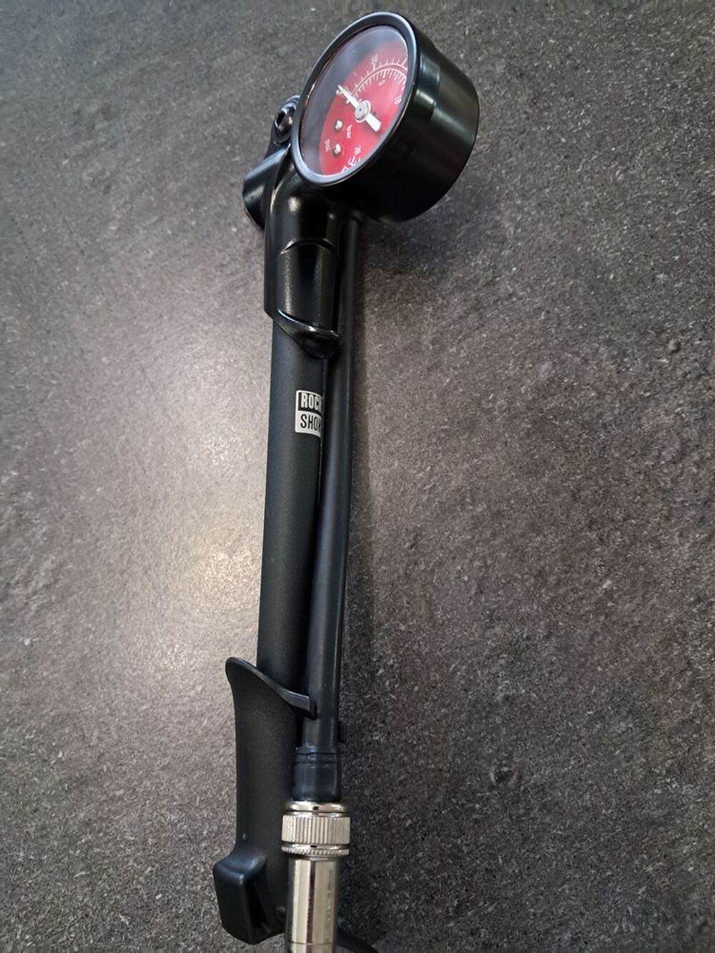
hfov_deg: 51.4
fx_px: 743
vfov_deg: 65.3
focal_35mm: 27
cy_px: 476
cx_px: 358
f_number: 1.8
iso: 640
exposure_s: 1/24
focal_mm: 4
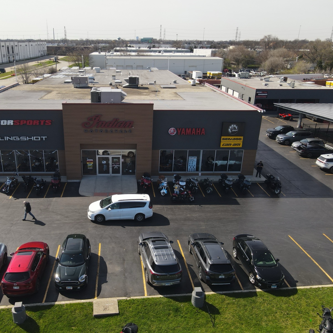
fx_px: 316
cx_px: 126
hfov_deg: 55.0
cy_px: 168
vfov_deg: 55.6
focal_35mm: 29
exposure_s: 1/30
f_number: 2.8
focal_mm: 4.5
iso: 100
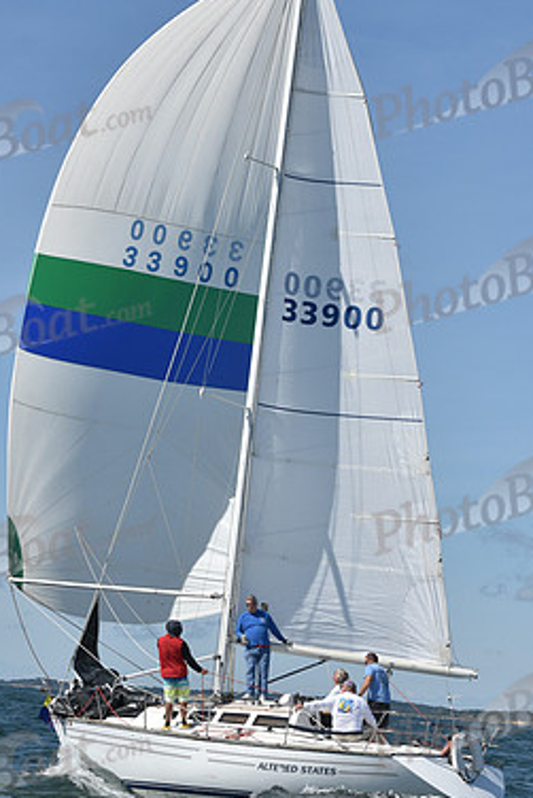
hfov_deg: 12.7
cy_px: 420
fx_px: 2396
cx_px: 262
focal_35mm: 108
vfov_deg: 18.9
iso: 250
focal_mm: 70
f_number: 9
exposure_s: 1/1250
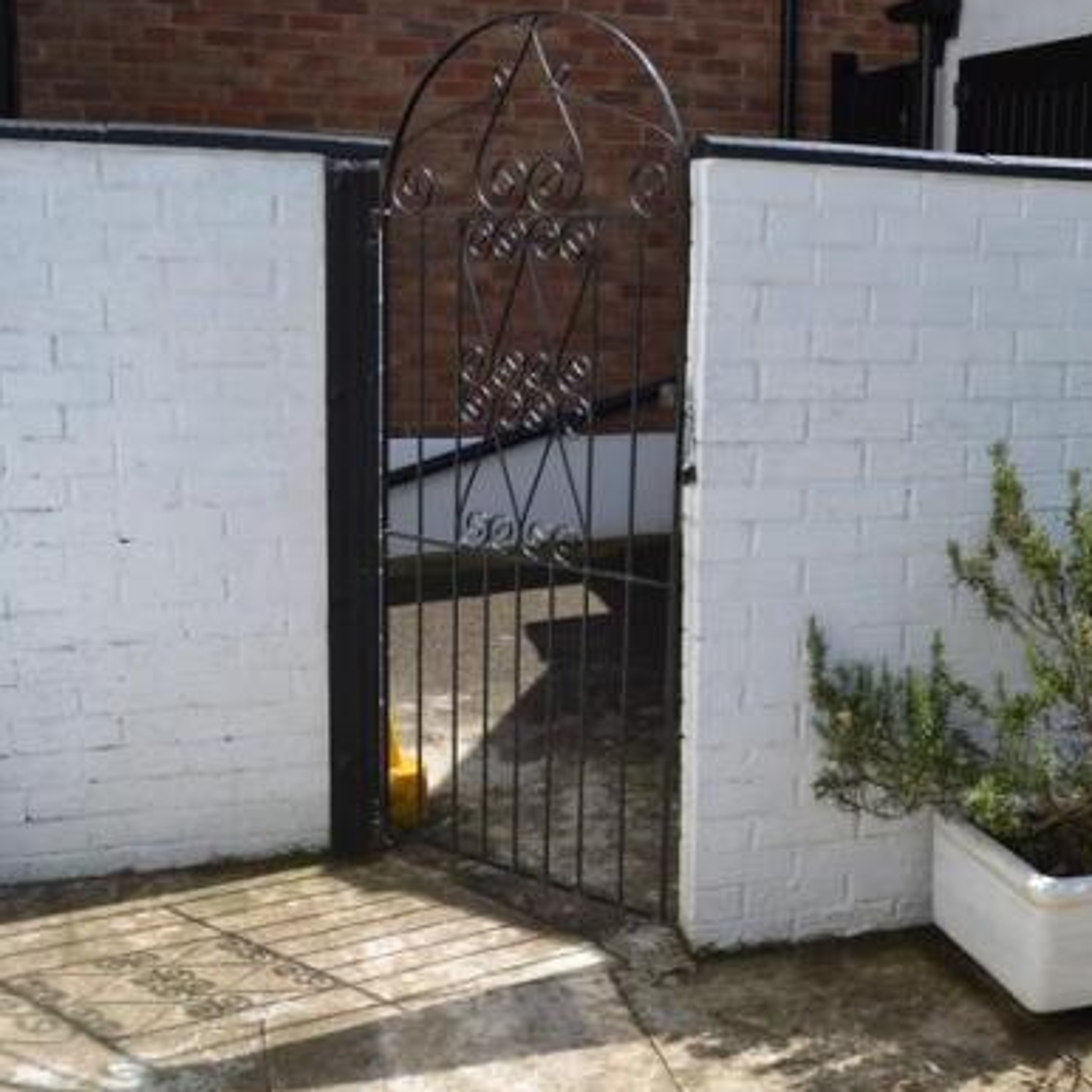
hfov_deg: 42.2
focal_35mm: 39
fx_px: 1392
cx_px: 741
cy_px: 542
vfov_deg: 42.8
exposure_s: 1/200
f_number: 7.1
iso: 100
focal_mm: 18
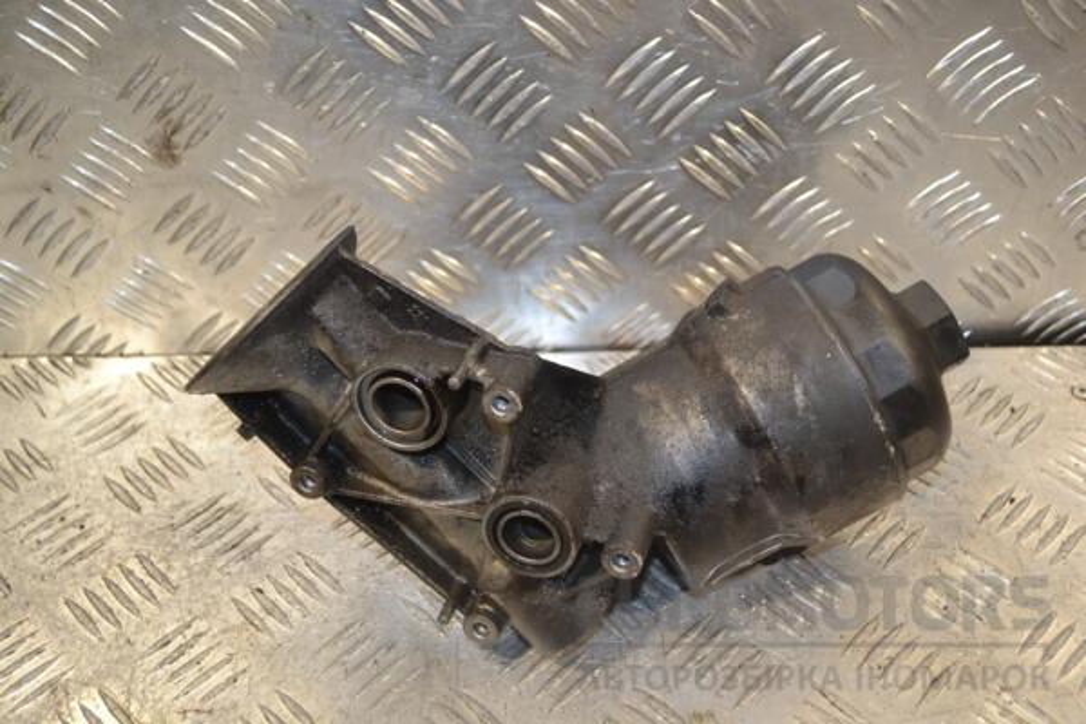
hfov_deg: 45.0
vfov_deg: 30.8
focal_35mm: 44
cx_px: 543
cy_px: 362
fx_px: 1312
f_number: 4.5
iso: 400
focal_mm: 29
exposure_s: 1/100
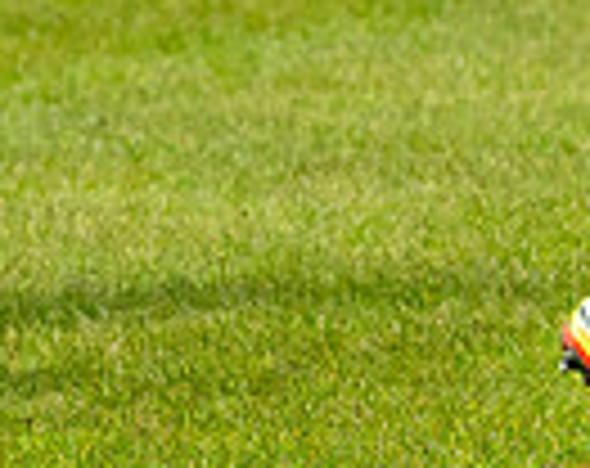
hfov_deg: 1.8
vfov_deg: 1.4
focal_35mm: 1095
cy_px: -441
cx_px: 848
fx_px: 19064
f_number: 4
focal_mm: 135
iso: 400
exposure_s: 1/2500
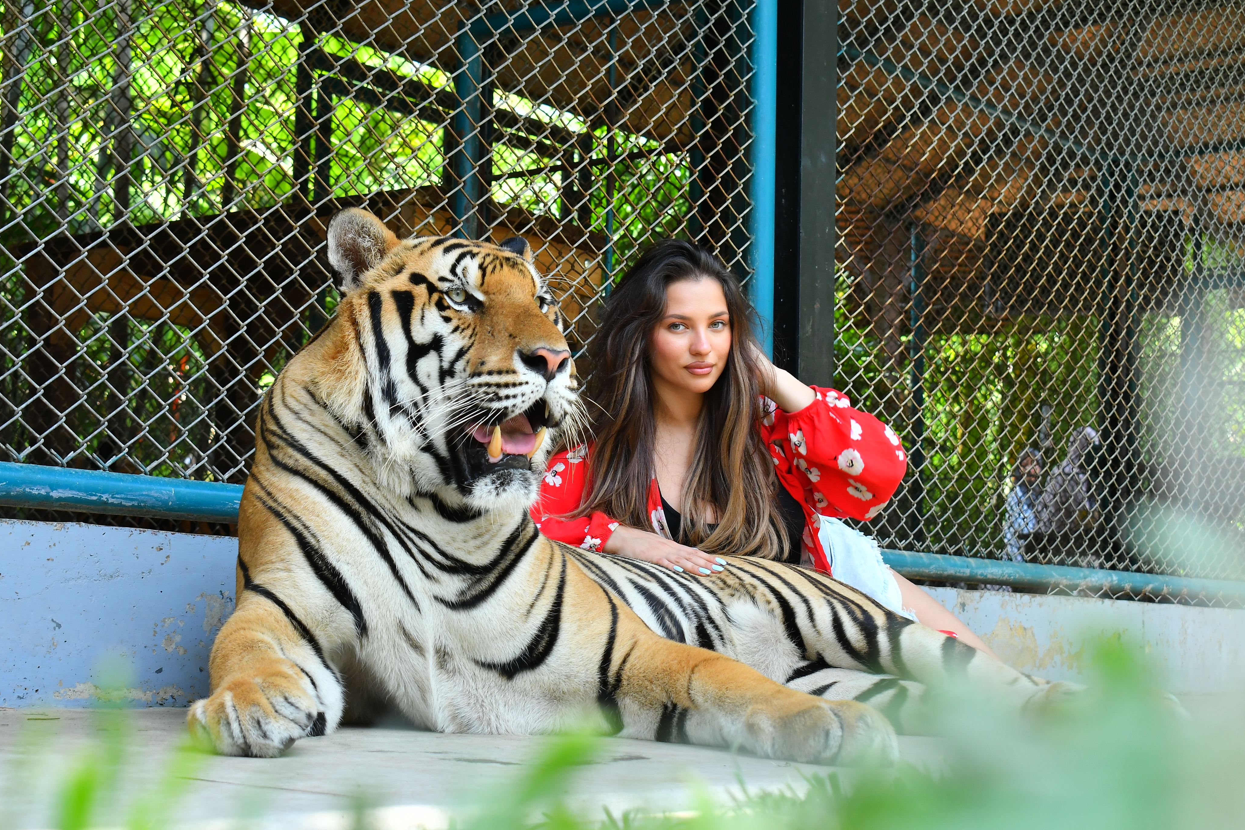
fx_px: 2109
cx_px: 620
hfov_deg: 32.9
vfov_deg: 22.3
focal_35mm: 61
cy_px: 420
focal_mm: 40
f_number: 7.1
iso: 500
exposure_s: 1/400
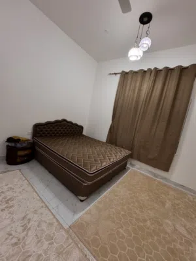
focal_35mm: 14
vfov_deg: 102.1
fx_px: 106
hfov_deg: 85.7
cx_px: 98
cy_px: 130
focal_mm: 2.22
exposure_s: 1/50
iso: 250
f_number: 2.2
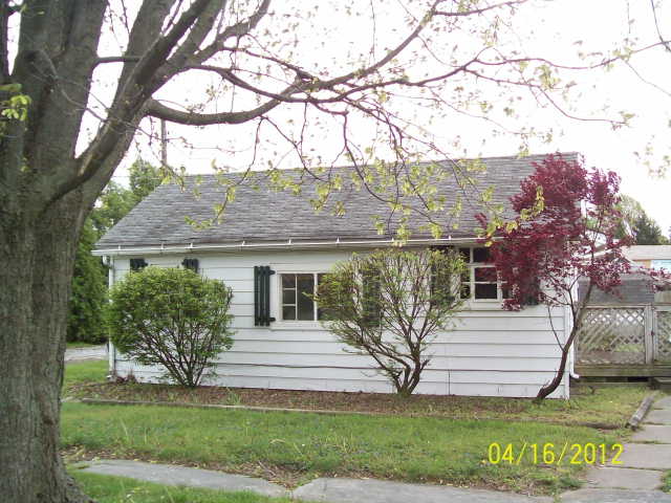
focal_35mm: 36
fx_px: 698
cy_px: 252
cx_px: 336
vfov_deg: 39.7
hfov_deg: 51.4
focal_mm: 6
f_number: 2.7
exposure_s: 1/302
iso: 80
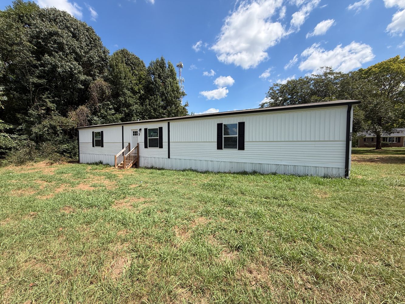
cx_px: 202
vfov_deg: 85.7
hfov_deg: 102.1
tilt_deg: -1.9
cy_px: 152
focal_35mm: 14
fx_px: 164
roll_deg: +0.1
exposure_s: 1/770
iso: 25
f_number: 2.2
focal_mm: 2.22
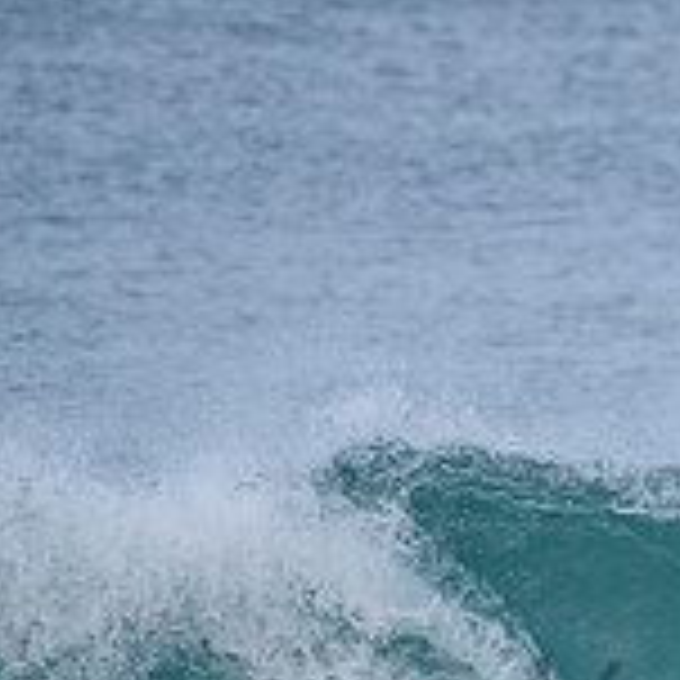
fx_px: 36293
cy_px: 687
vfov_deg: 1.1
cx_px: 1000
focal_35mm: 1633
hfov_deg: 1.1
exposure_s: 1/2000
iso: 250
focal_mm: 500
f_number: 5.6
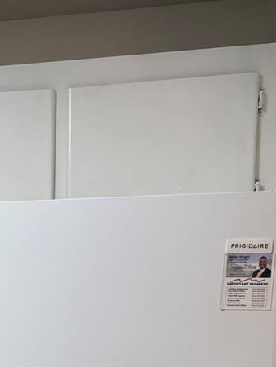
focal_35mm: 64
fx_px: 680
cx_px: -57
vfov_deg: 26.9
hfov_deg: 21.3
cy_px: 435
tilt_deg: -6.8
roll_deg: +0.7
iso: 160
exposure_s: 1/120
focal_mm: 6.76
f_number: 1.78
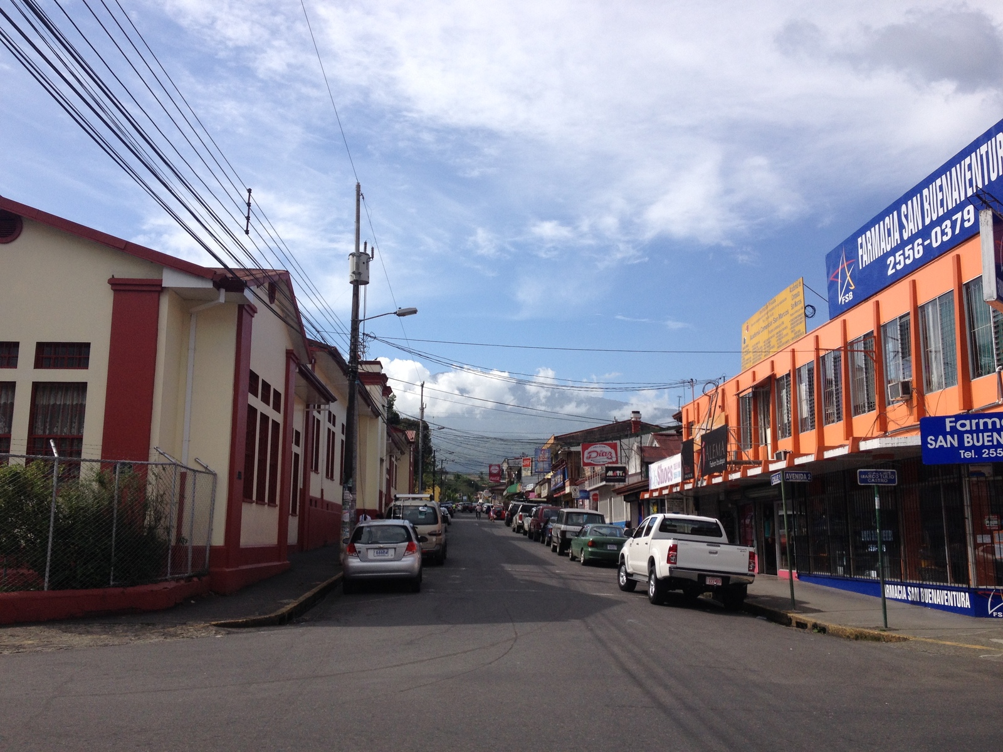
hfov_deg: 52.6
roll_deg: +0.0
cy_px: 376
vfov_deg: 40.7
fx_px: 1014
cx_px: 502
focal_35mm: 35
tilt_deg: +6.4
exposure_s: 1/2304
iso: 50
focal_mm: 4.28
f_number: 2.4
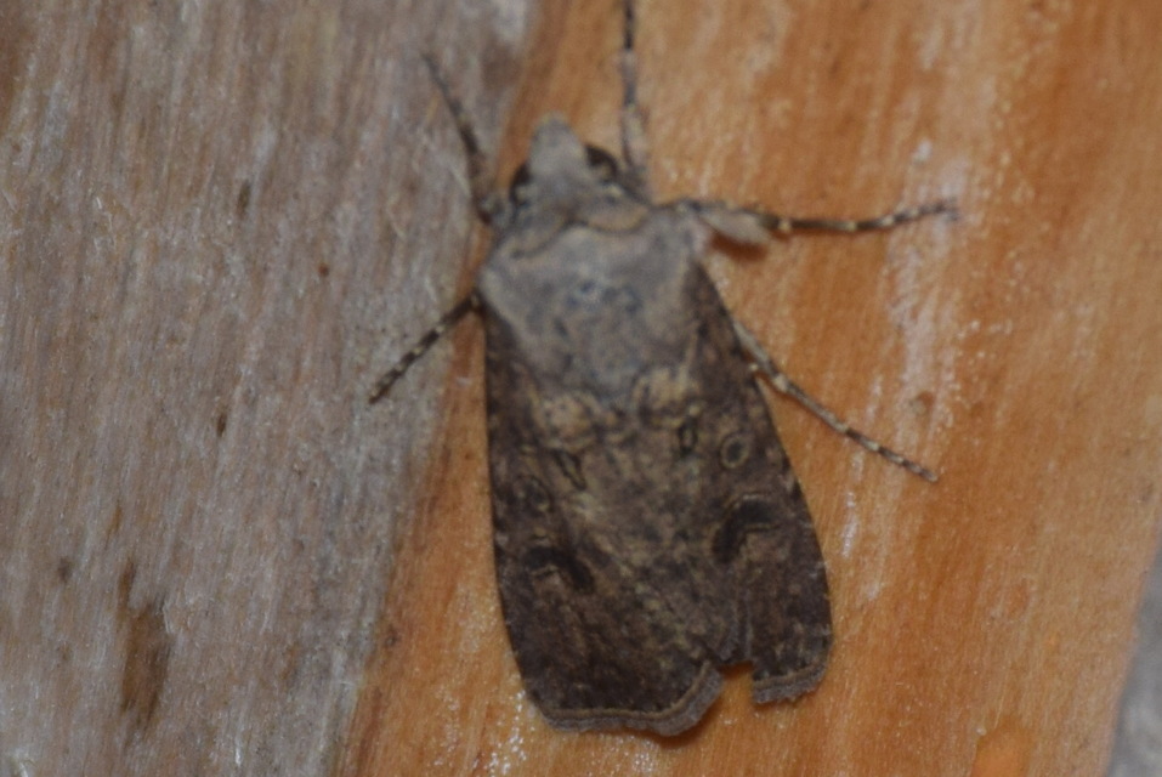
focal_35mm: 210
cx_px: 581
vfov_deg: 6.6
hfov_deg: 9.8
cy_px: 388
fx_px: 6784
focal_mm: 140
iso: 320
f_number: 5.6
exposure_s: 1/60
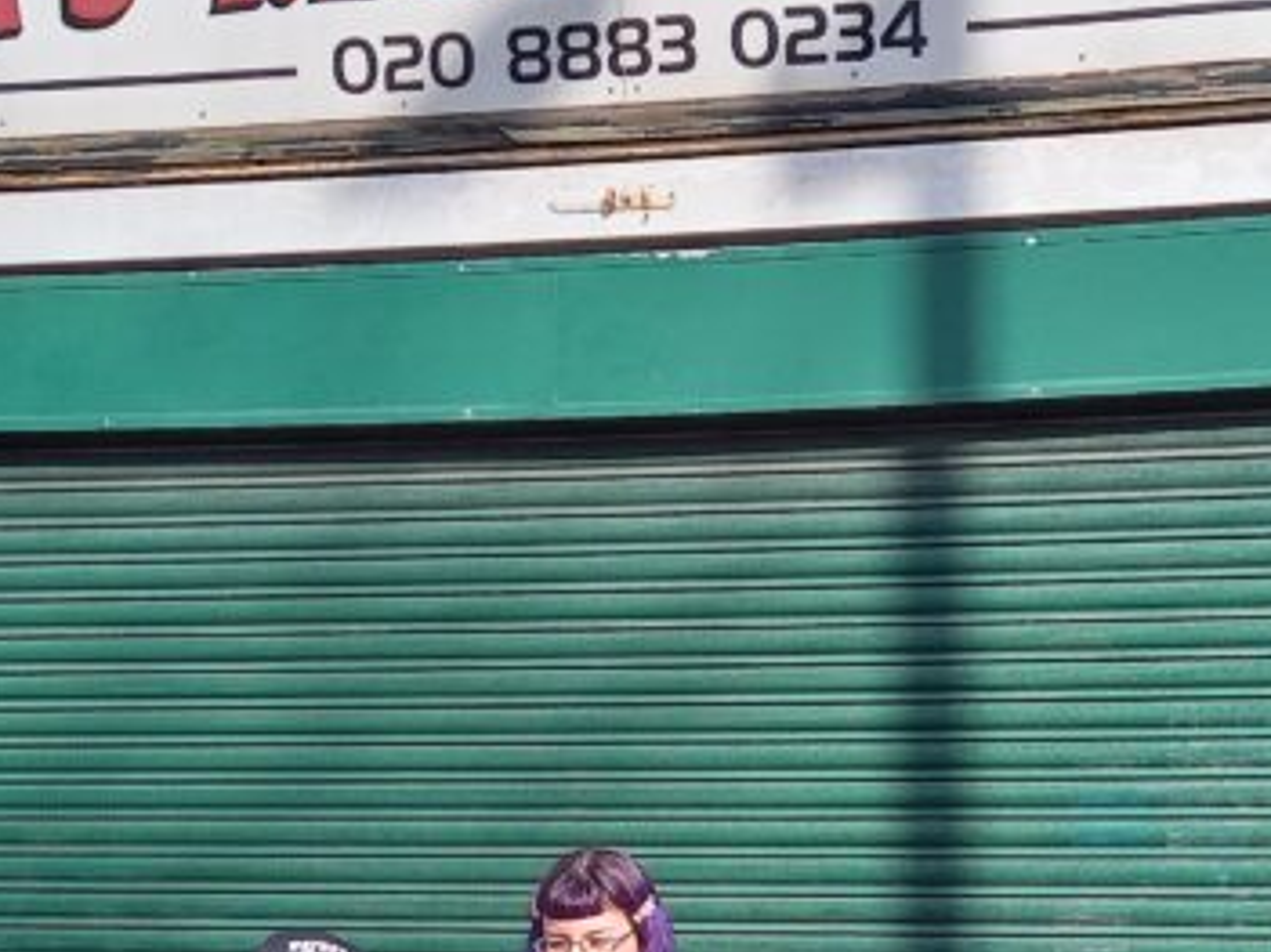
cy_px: 938
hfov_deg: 26.5
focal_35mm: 73
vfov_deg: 19.6
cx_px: 847
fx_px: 2679
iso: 50
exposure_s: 1/539
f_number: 1.8
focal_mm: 4.65
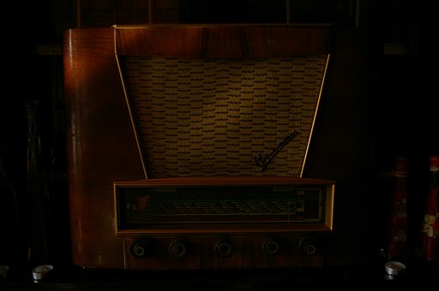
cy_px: 146
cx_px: 220
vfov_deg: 41.6
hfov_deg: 59.6
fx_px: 384
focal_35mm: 32
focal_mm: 21
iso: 200
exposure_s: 1/45
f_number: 4
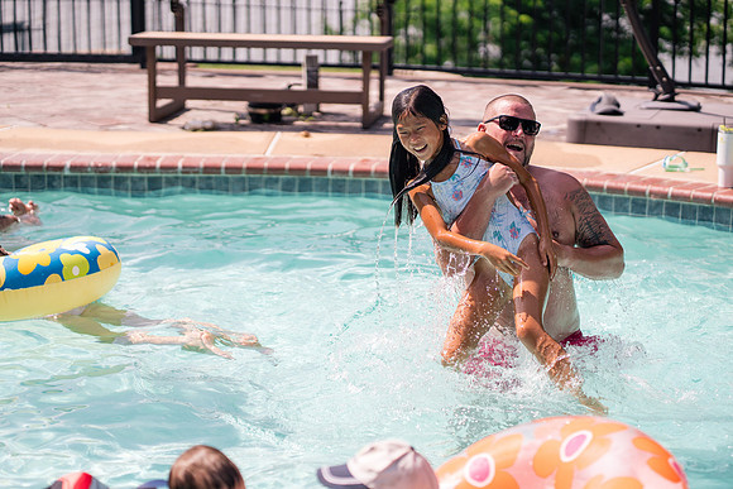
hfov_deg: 23.9
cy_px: 244
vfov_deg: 16.1
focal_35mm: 85
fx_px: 1731
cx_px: 366
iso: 200
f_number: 2.2
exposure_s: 1/6400
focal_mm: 85
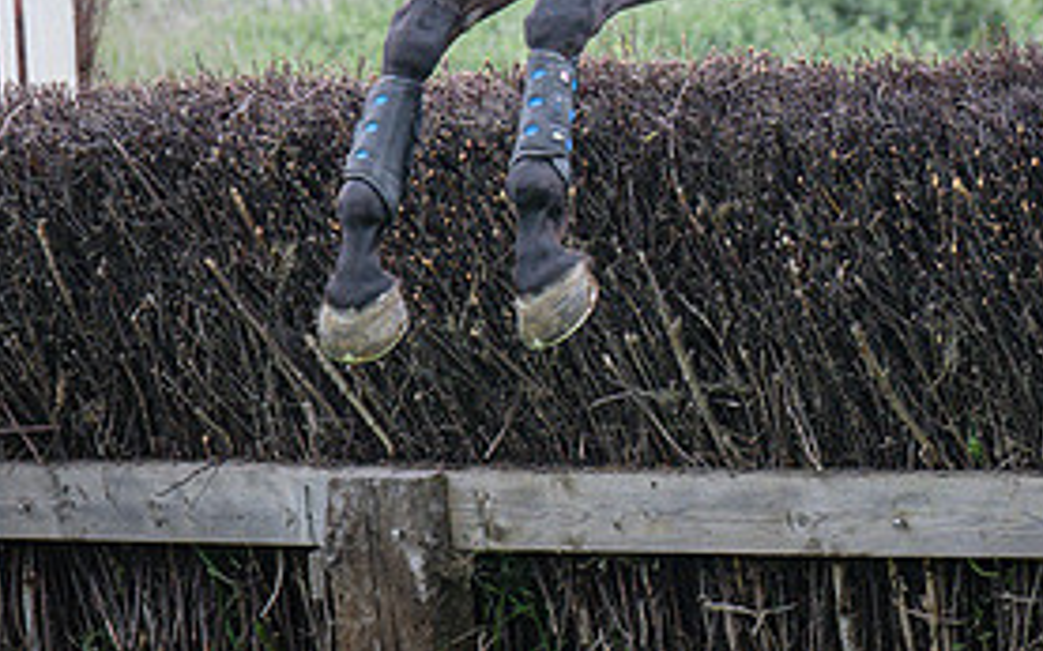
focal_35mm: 294
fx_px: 8355
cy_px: -159
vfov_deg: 4.4
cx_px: 747
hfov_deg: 7.1
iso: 400
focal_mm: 70
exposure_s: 1/1600
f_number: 3.5
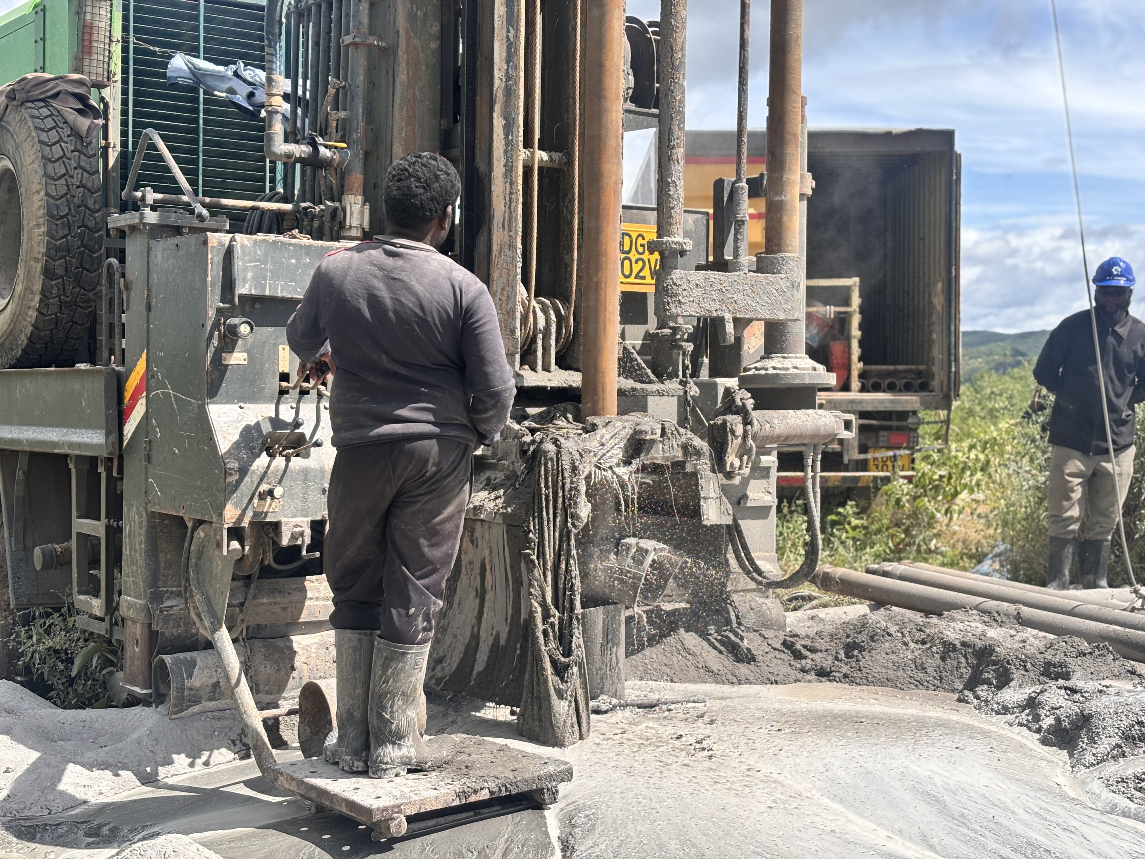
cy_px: 430
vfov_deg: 28.0
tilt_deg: -1.0
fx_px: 1720
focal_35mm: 52
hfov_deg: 36.8
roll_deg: -0.7
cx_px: 572
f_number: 1.6
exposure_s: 1/1783
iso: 32
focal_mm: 5.96
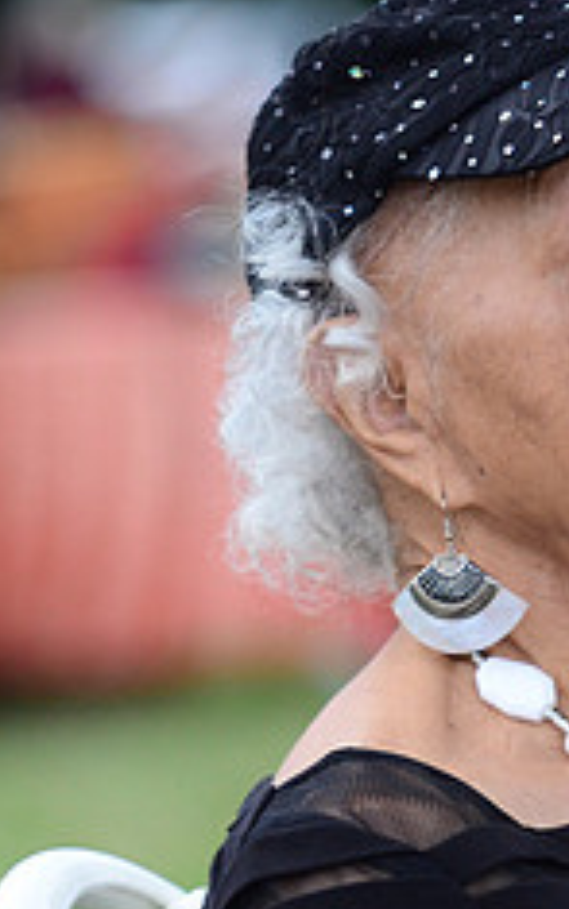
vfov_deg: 4.0
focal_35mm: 526
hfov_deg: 2.5
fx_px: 13043
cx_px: 1076
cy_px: 634
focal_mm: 140
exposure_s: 1/640
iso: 800
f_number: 2.8
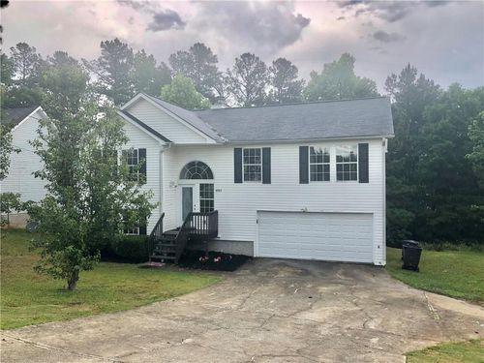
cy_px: 182
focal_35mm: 28
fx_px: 391
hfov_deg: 63.4
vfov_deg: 49.7
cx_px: 242
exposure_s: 1/873
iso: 20
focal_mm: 4
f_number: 1.8
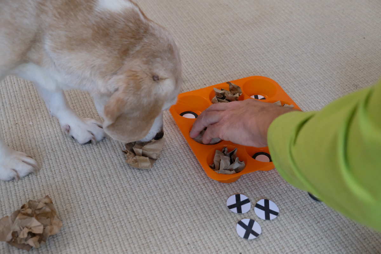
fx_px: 455
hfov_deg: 45.4
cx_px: 190
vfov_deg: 31.2
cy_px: 127
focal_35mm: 43
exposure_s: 1/400
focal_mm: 28.9
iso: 8000
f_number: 3.6
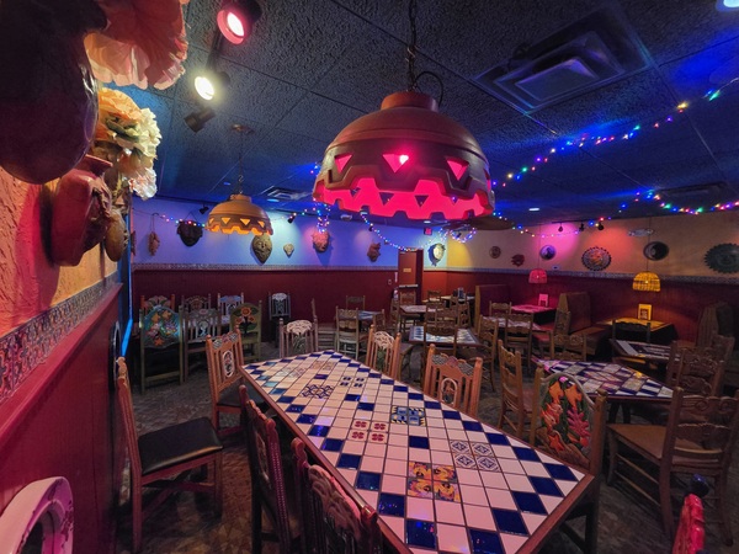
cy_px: 277
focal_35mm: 13
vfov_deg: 89.9
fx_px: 278
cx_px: 370
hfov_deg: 106.2
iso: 1250
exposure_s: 1/60
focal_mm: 2.2
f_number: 2.2
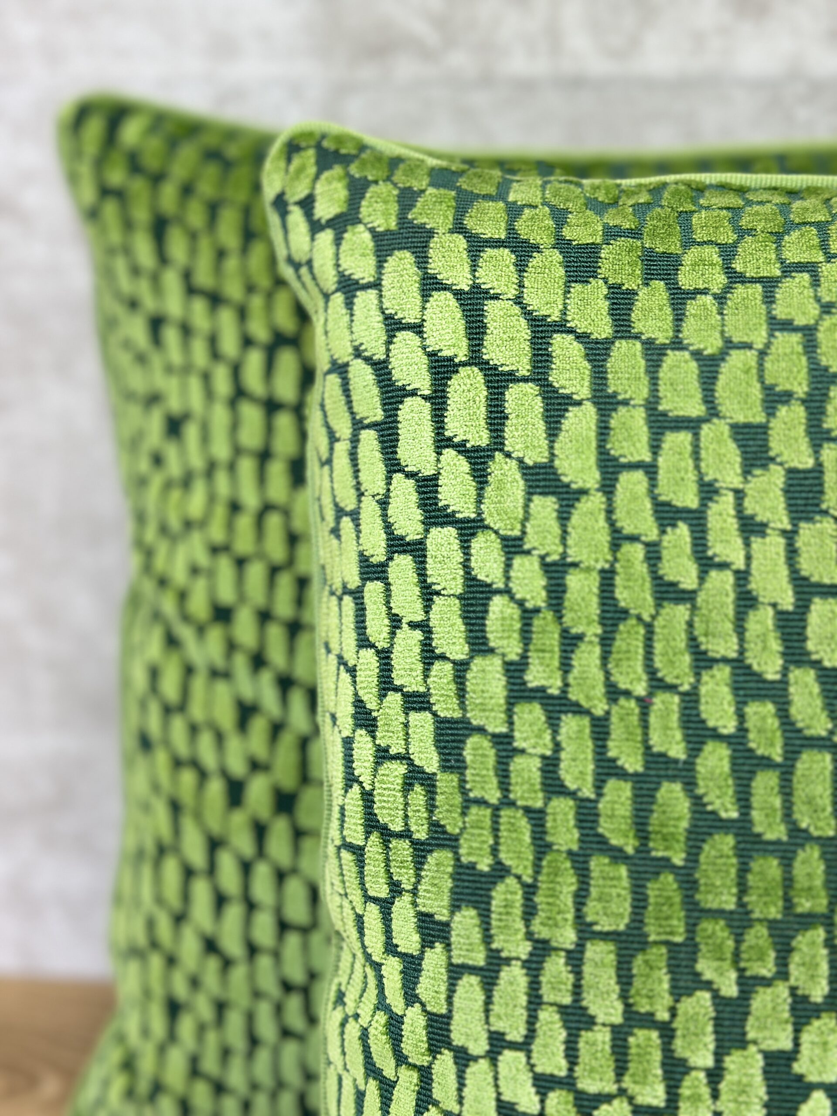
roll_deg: +0.2
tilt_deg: -16.1
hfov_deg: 30.3
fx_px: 1547
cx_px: 418
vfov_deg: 39.7
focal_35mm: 48
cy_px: 558
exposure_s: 1/129
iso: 80
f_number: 1.78
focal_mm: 6.86
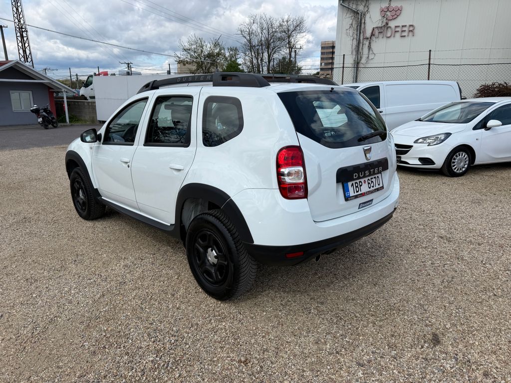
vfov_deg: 56.8
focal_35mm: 24
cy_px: 192
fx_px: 354
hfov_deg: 71.6
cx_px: 256
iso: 80
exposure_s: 1/5714
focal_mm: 6.76
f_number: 1.78
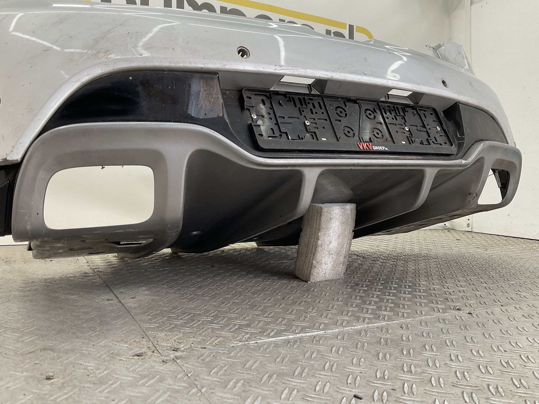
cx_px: 270
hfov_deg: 61.7
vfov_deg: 48.2
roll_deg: -1.9
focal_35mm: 29
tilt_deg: -3.3
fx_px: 452
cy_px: 202
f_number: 1.8
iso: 32
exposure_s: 1/120
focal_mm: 3
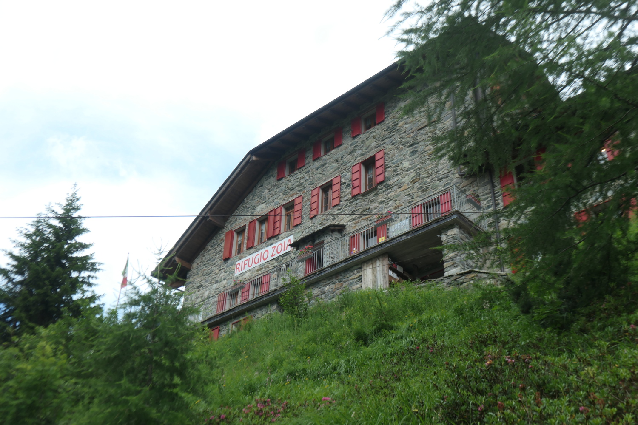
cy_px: 212
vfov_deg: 33.4
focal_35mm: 40
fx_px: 709
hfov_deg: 48.5
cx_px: 319
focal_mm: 14.7
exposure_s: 1/640
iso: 200
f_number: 3.9
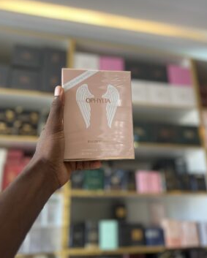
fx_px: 237
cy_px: 129
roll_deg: +0.1
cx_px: 101
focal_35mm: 31
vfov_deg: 57.1
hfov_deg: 47.2
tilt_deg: +21.3
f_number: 1.5
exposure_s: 1/100
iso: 50
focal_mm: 5.7
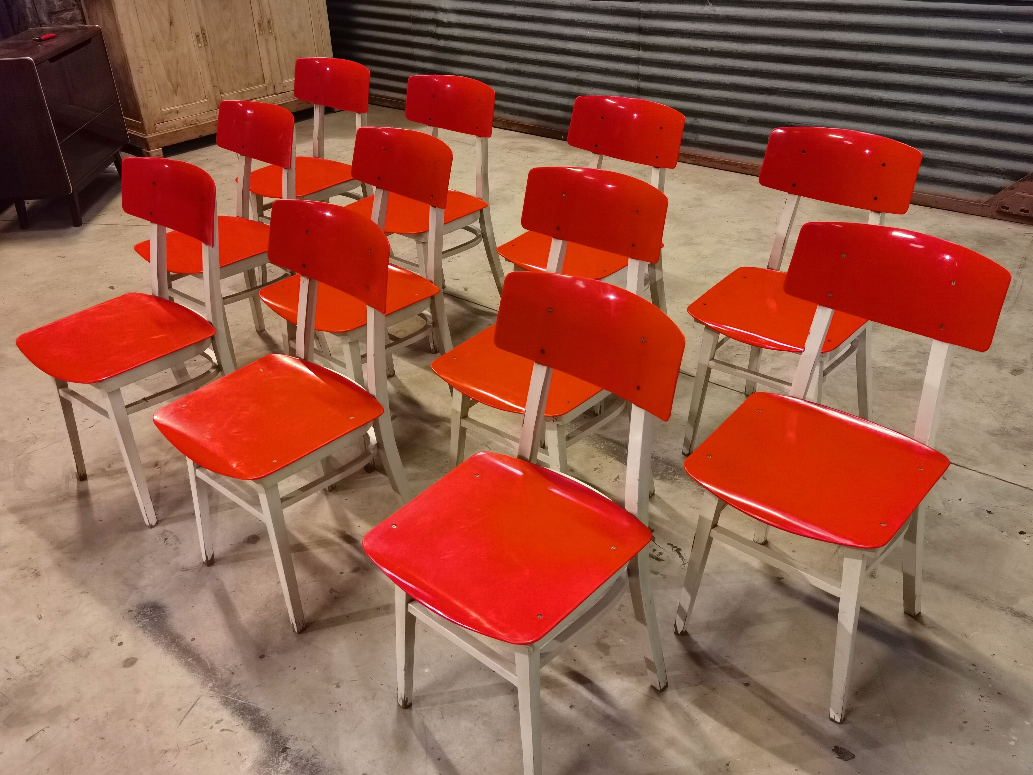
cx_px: 516
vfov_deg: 48.2
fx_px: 865
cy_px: 388
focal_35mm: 29
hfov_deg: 61.7
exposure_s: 1/33.3
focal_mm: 6.71
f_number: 1.9
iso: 500
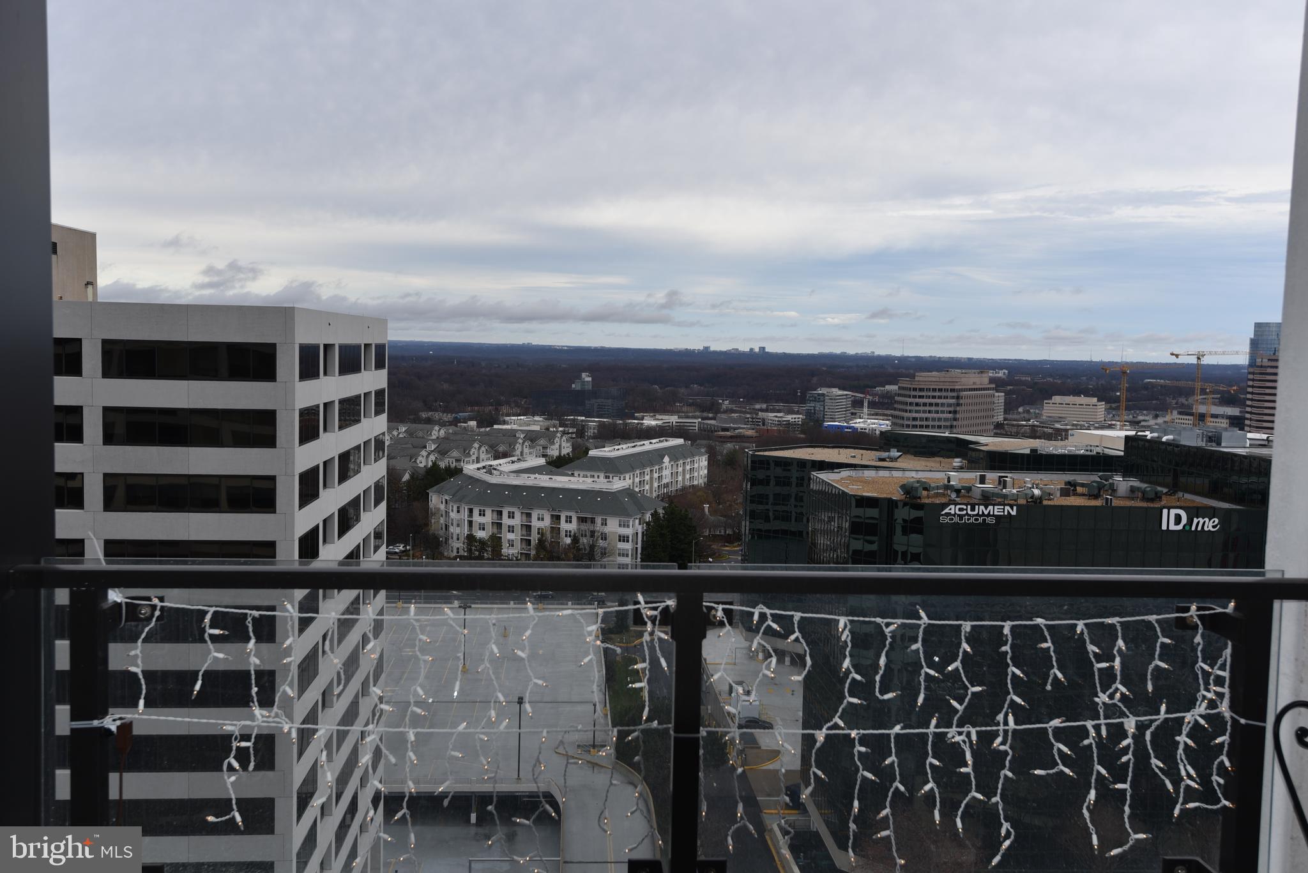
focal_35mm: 32
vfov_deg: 41.1
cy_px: 436
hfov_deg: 58.7
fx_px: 1163
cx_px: 654
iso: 100
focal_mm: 32
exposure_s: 1/200
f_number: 8
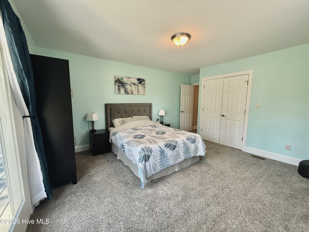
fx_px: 125
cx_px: 154
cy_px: 116
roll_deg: -0.2
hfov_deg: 102.1
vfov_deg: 85.7
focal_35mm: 14
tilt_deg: -6.0
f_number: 2.2
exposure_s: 1/99
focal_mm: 2.22
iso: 250
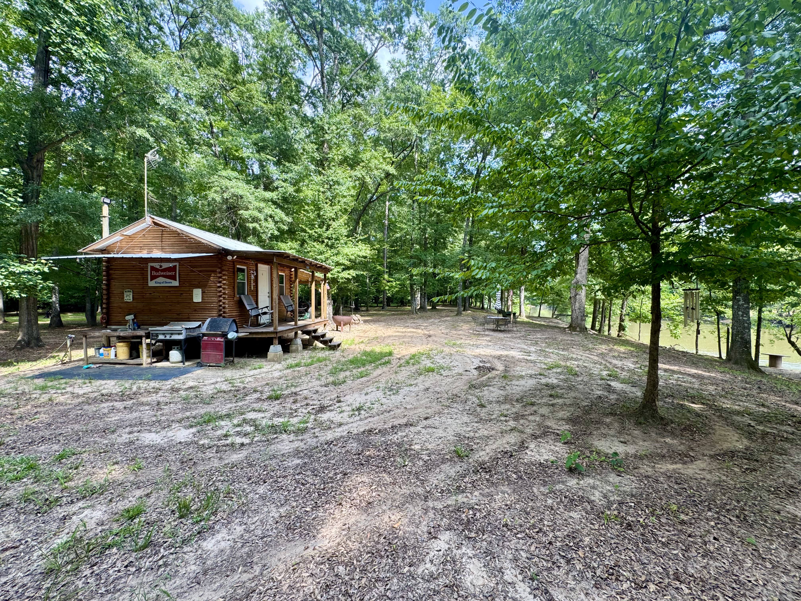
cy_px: 300
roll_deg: -0.1
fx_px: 324
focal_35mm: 14
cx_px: 400
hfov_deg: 102.1
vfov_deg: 85.7
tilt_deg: -0.3
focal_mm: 2.22
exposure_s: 1/206
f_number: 2.2
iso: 40
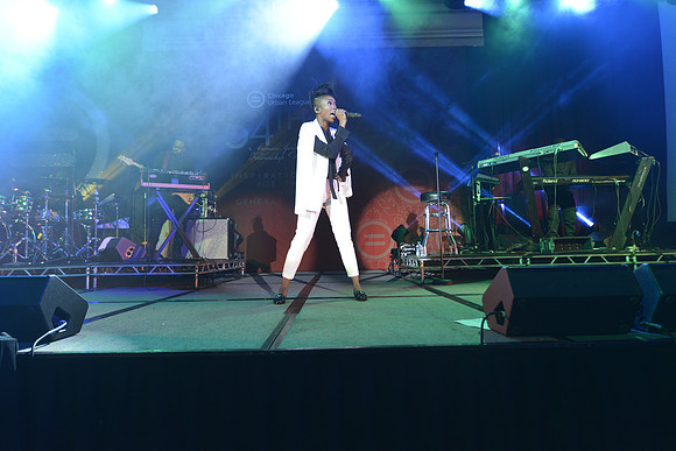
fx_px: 413
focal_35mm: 22
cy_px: 226
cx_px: 338
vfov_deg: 57.3
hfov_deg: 78.6
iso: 800
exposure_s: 1/125
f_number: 5.6
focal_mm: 22
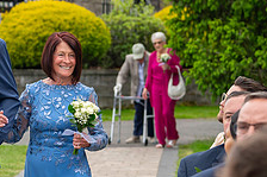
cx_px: 66
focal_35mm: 240
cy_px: 154
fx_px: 1779
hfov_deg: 8.6
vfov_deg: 5.7
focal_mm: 70
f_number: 4
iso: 400
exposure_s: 1/1250
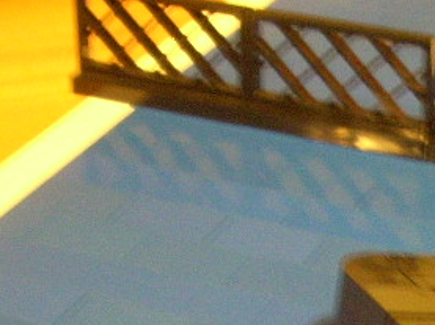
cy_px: 402
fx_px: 1719
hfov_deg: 14.2
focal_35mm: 137
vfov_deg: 10.6
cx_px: 440
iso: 322
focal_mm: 6.2
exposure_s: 1/4
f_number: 2.8
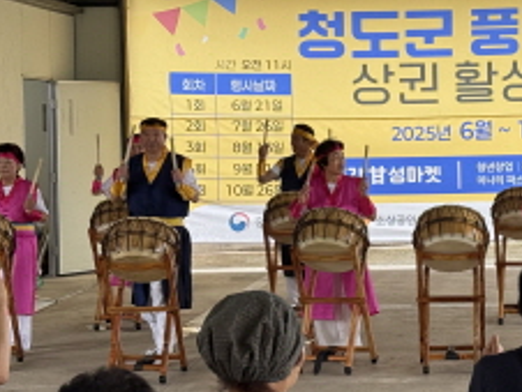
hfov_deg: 18.2
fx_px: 1600
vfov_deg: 14.0
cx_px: 490
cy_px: 172
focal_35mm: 106
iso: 64
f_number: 1.78
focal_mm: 6.76
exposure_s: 1/135
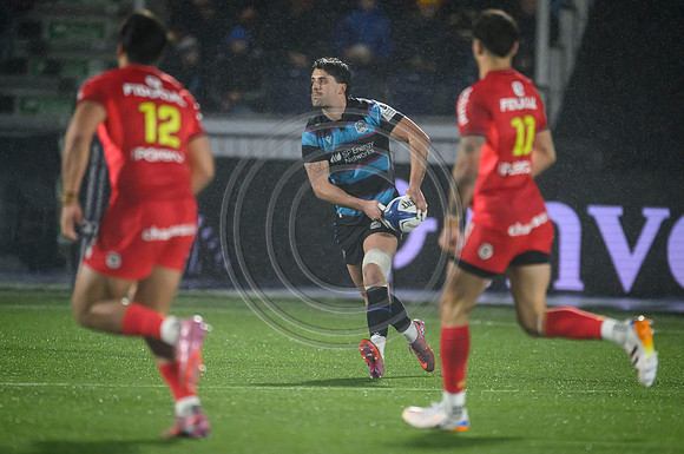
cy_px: 260
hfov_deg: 2.9
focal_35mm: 702
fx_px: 13315
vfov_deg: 2.0
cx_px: 385
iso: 6400
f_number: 4
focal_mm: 560
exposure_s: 1/1600
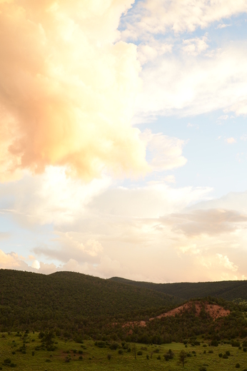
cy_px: 186
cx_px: 124
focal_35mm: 50
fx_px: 515
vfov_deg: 39.6
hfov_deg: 27.0
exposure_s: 1/125
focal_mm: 50
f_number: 5.6
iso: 400
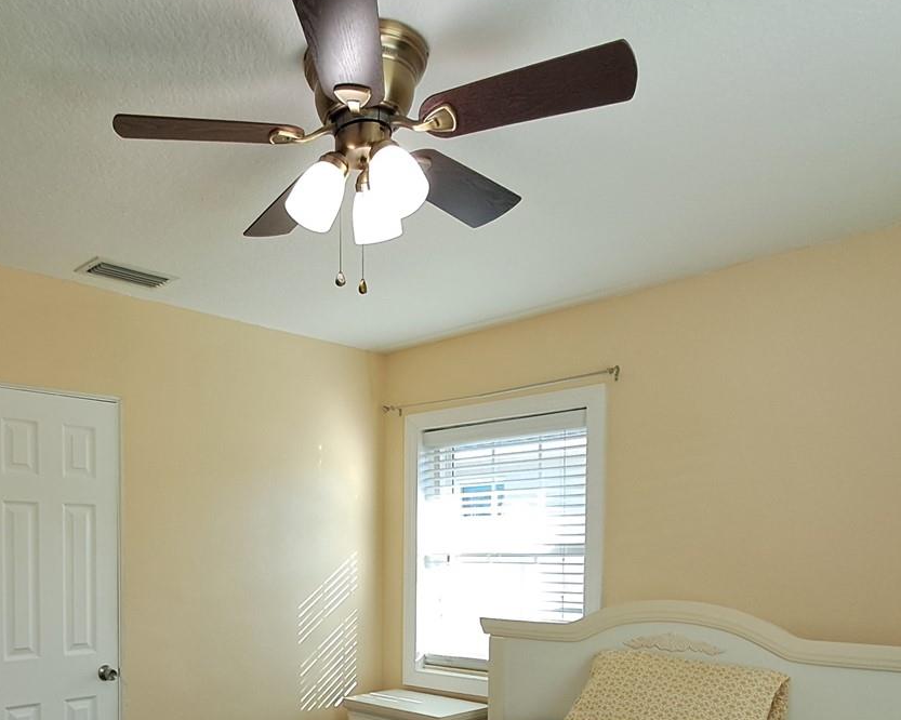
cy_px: 599
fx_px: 800
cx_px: 269
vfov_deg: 45.5
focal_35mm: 30
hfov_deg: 56.9
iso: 80
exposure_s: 1/100
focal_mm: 1.64
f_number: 2.2
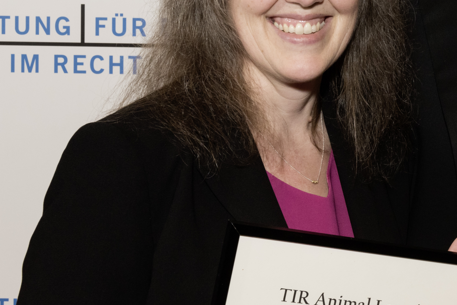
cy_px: -12
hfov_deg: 19.3
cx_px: 543
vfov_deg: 13.5
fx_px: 1270
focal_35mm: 100
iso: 1000
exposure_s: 1/60
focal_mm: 38
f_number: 11
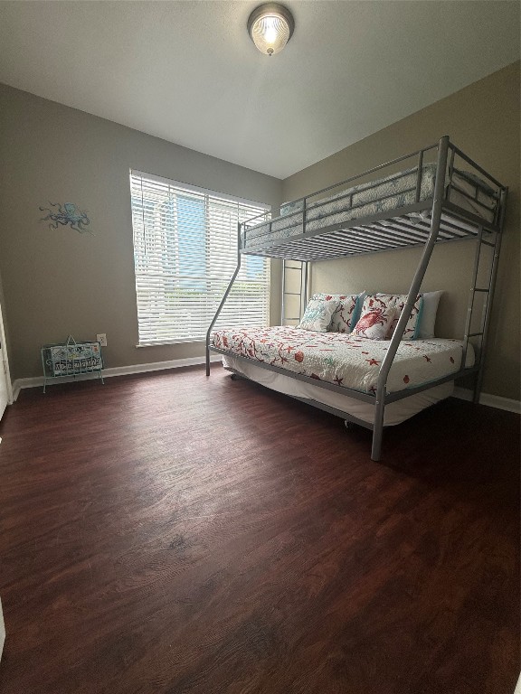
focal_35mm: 14
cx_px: 260
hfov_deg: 85.7
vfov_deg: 102.1
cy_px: 347
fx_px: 281
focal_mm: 2.22
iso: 64
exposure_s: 1/120
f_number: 2.2
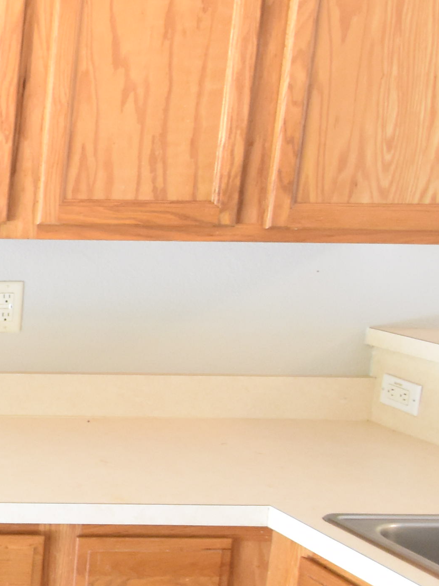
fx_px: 1048
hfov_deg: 17.5
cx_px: -422
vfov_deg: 31.2
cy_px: 319
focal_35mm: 62
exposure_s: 1/60
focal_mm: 10
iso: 1600
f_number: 3.5
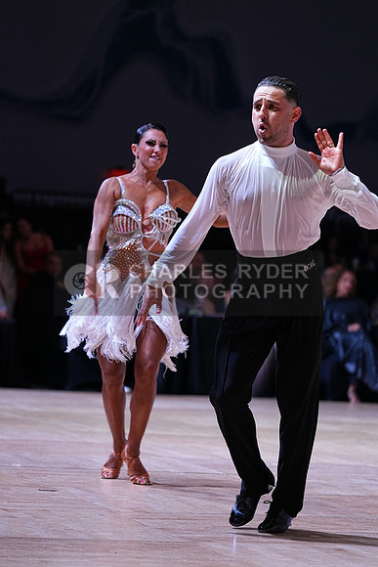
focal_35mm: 166
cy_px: 284
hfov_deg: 8.3
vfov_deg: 12.4
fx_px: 2613
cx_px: 189
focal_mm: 166
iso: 2000
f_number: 4
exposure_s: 1/500
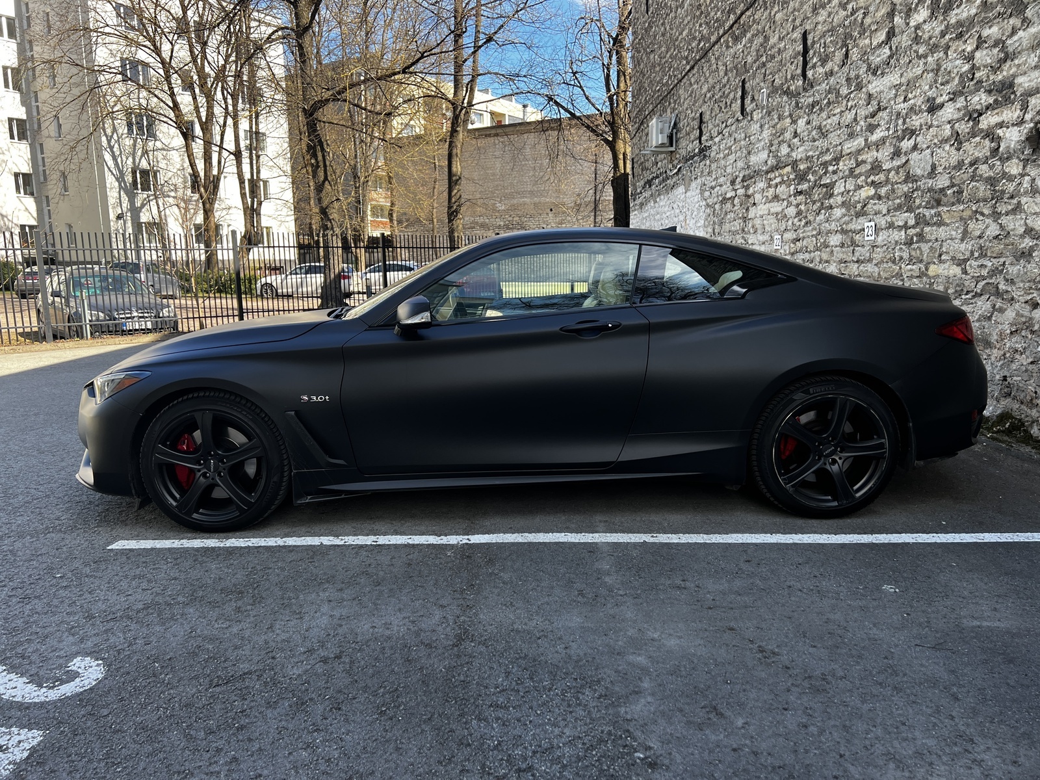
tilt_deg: -6.0
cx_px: 520
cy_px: 390
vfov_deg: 53.1
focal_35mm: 26
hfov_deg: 67.3
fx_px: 781
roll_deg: +0.4
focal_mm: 5.7
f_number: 1.5
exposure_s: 1/404
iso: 50
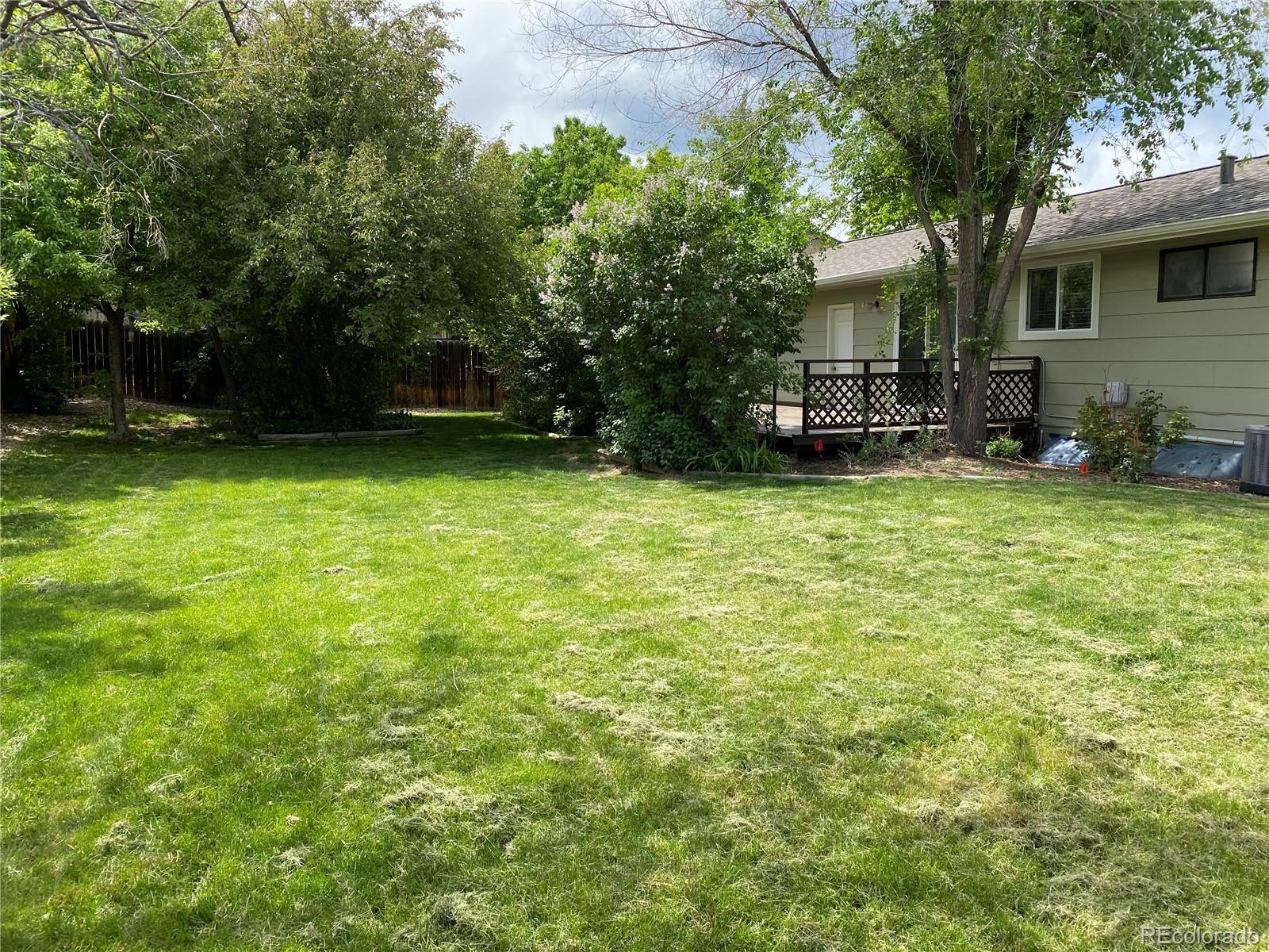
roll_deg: +0.3
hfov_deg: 67.3
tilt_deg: -7.2
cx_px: 634
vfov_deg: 53.1
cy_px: 476
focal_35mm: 26
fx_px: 953
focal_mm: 4.25
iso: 32
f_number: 1.8
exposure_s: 1/852
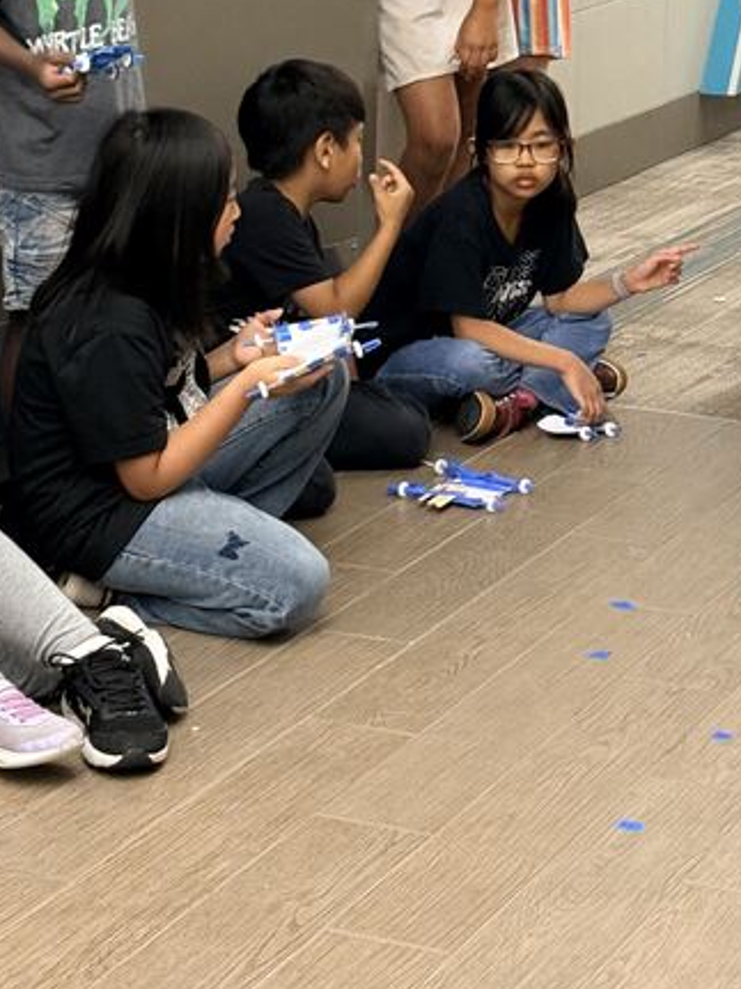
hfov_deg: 13.0
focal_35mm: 114
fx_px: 3255
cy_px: 156
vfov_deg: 17.1
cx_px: 535
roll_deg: -2.2
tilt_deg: -9.0
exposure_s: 1/40
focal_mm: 6.76
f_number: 1.78
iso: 200
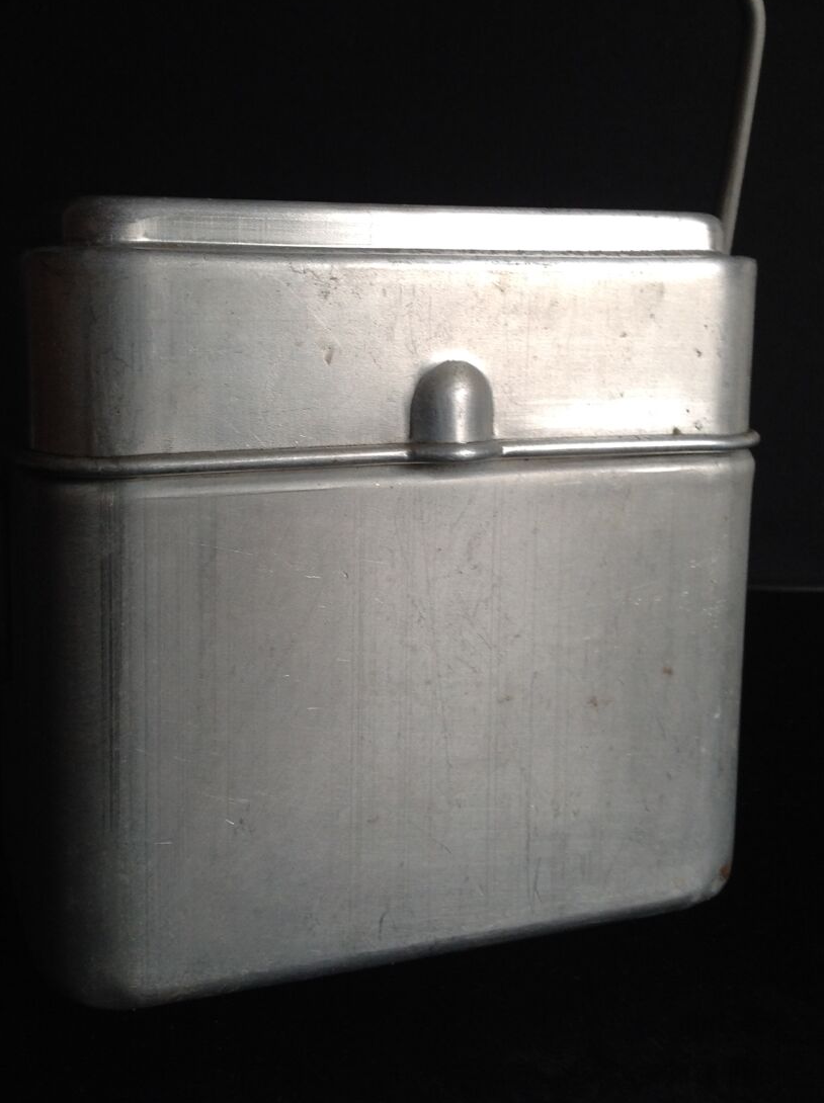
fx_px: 1369
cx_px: 343
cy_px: 454
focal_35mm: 43
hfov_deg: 33.4
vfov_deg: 43.7
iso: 100
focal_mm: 4.28
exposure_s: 1/15
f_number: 2.4
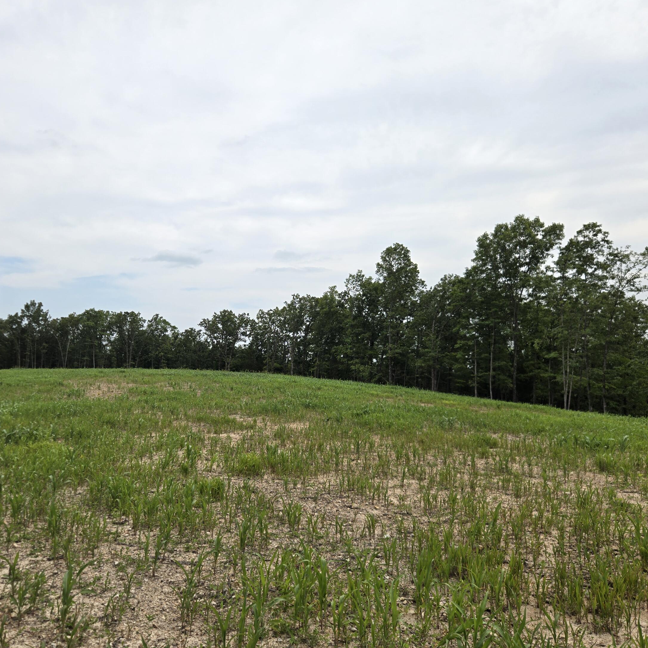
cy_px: 323
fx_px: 593
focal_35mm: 28
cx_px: 280
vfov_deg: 57.3
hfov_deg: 57.1
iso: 25
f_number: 1.8
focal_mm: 5.4
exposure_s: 1/1879
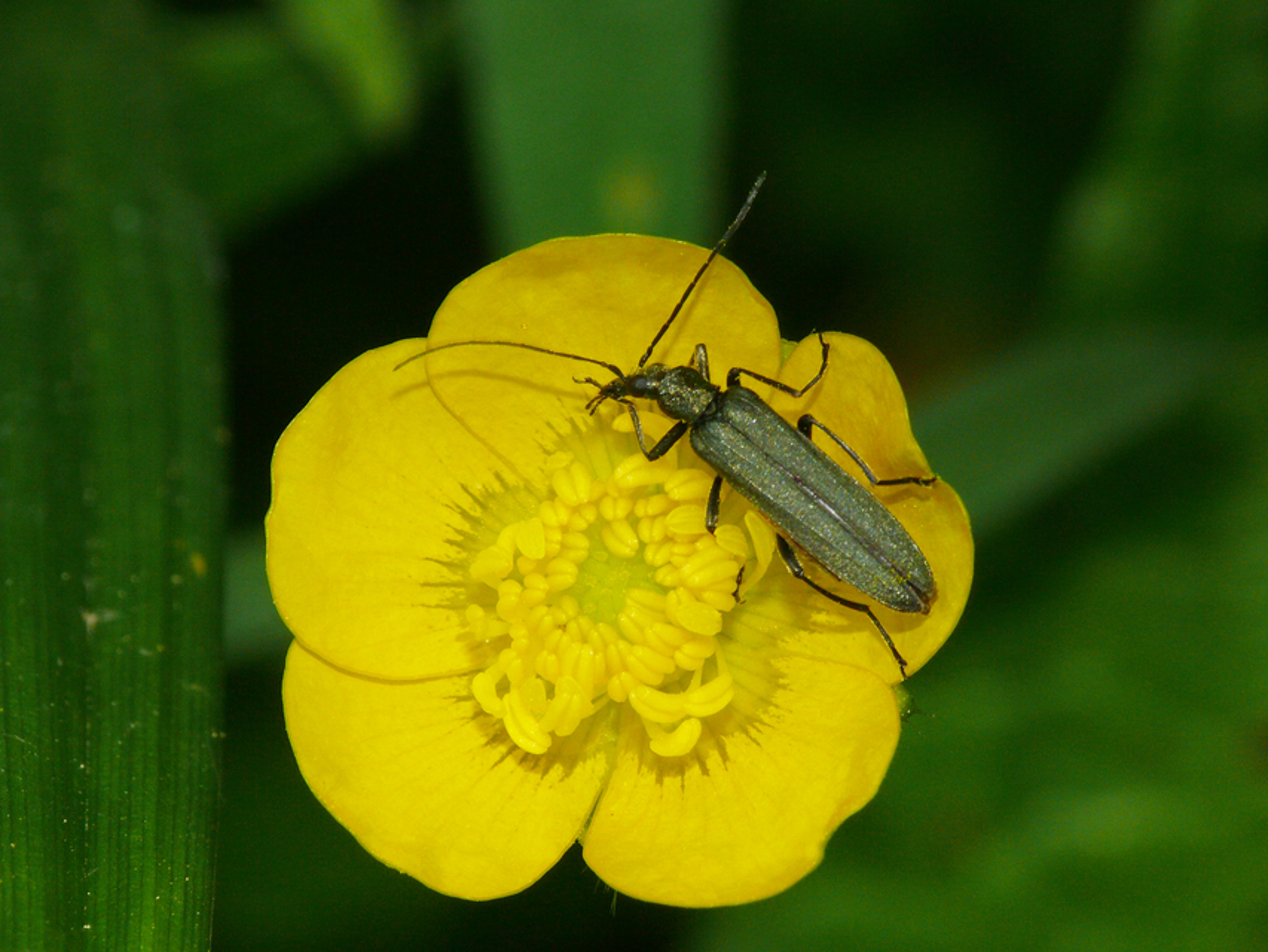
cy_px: 476
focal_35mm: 238
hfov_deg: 8.3
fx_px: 8719
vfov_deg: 6.2
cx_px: 634
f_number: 10
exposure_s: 1/125
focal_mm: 50.3
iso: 200
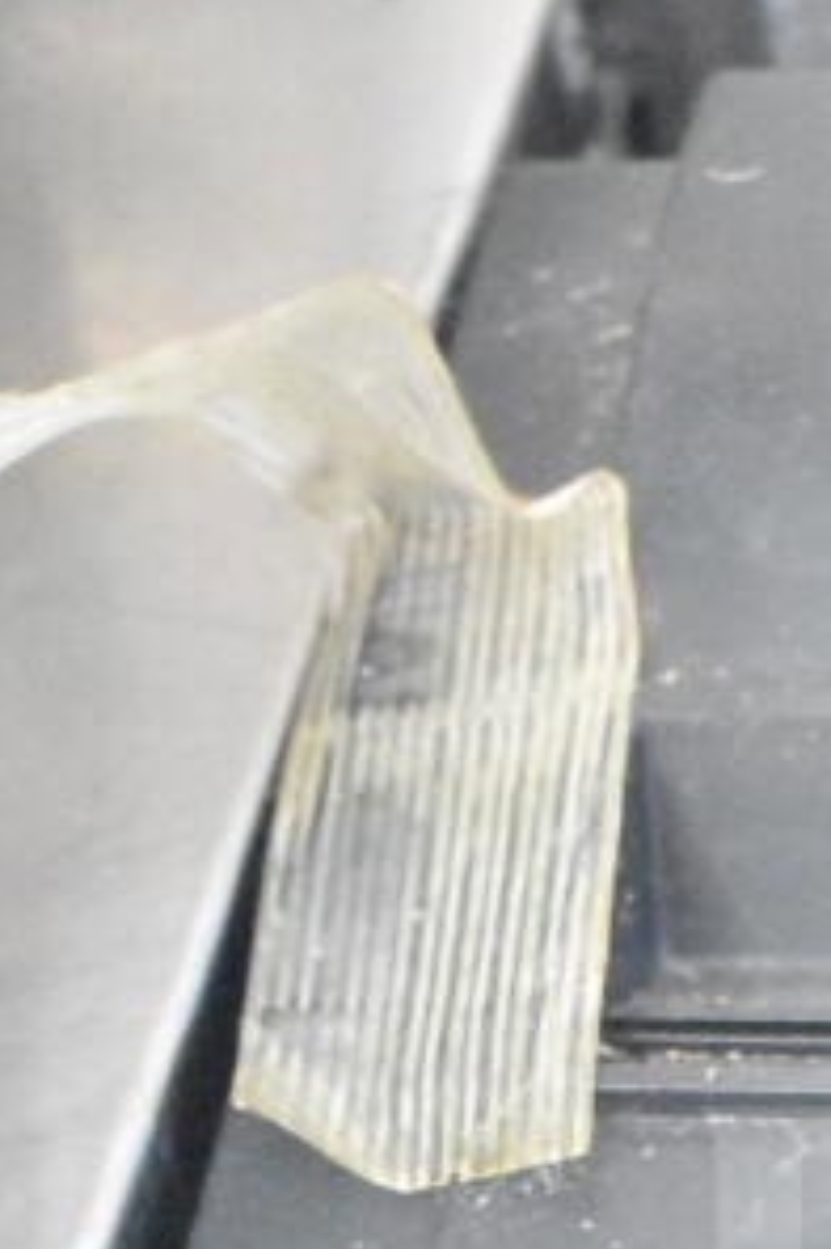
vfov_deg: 14.8
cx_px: 1076
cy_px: 1439
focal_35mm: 135
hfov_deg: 10.0
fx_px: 4664
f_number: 4.2
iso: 25600
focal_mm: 29
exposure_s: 1/30
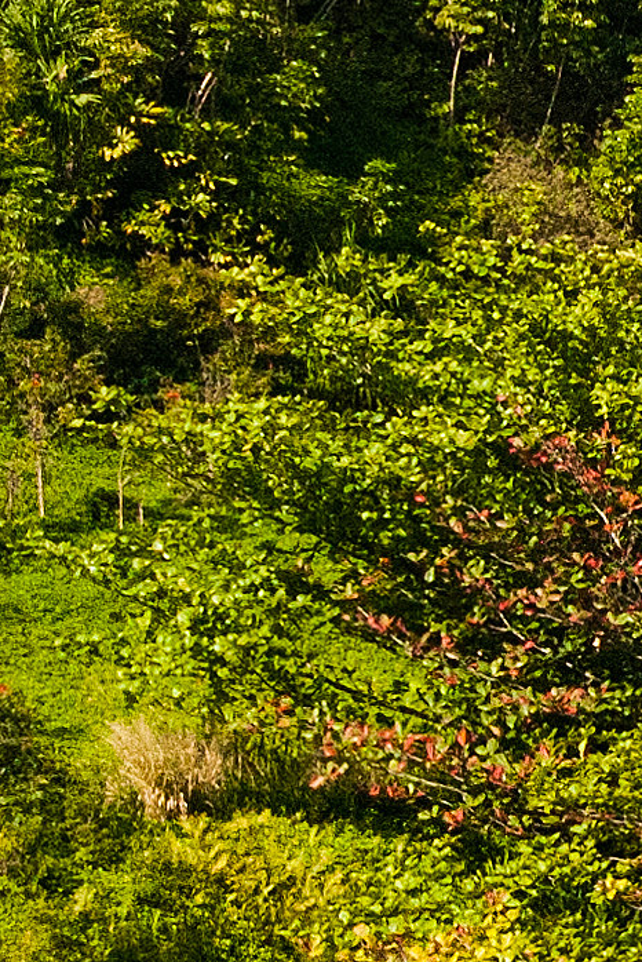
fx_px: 4917
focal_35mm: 184
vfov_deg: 11.2
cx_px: 2536
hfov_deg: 6.2
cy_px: 321
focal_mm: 20
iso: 200
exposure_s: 1/2500
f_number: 6.3
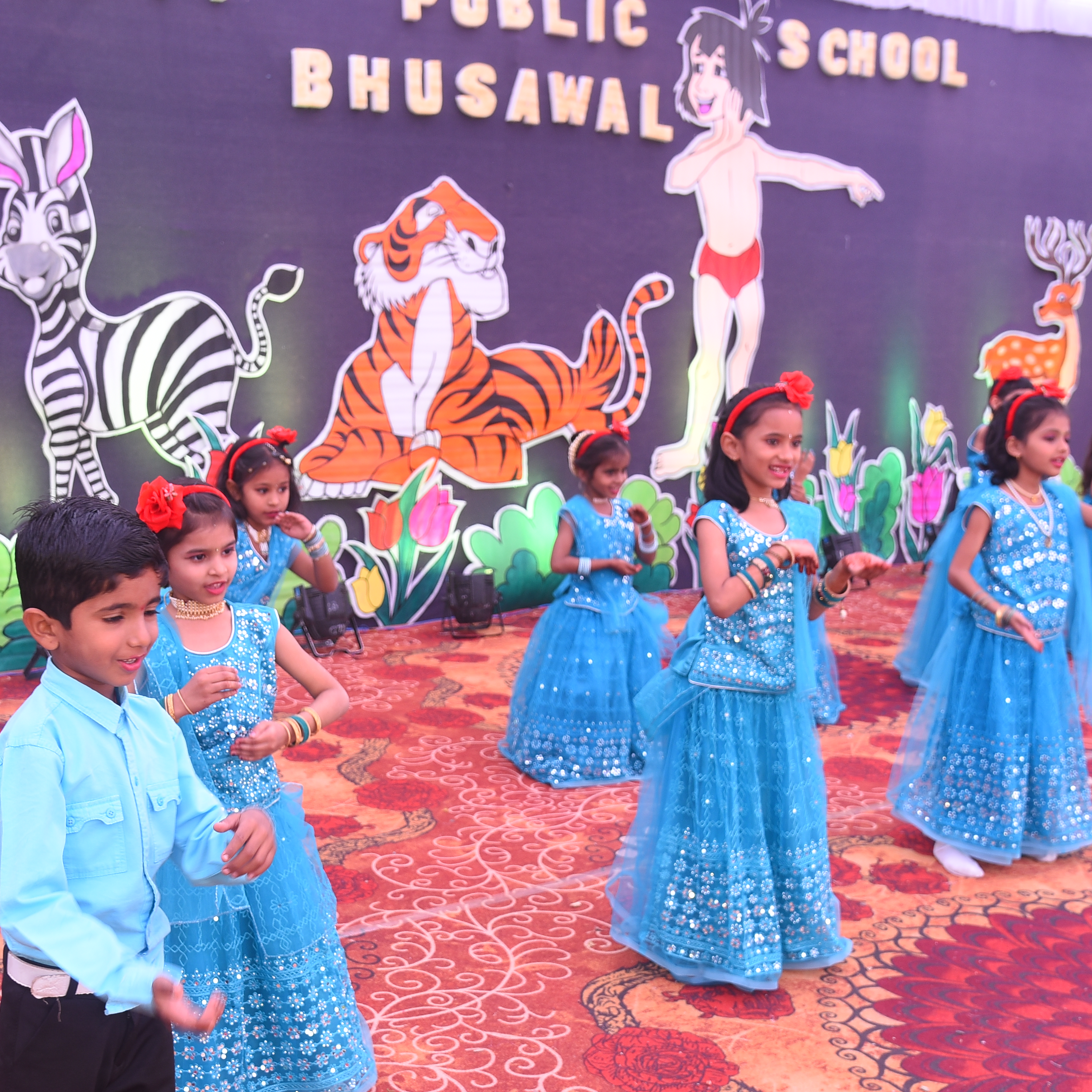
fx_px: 1535
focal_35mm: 43
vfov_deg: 39.1
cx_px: 381
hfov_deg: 38.8
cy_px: 637
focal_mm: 27
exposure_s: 1/125
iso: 320
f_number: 5.6
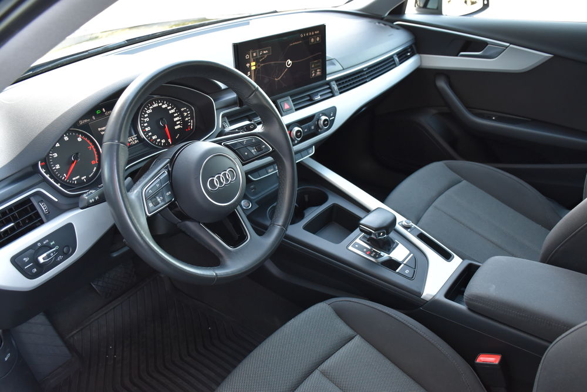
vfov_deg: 43.6
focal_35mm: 30
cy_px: 196
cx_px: 294
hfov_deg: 61.9
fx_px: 489
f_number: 3.5
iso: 900
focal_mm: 20
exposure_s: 1/60
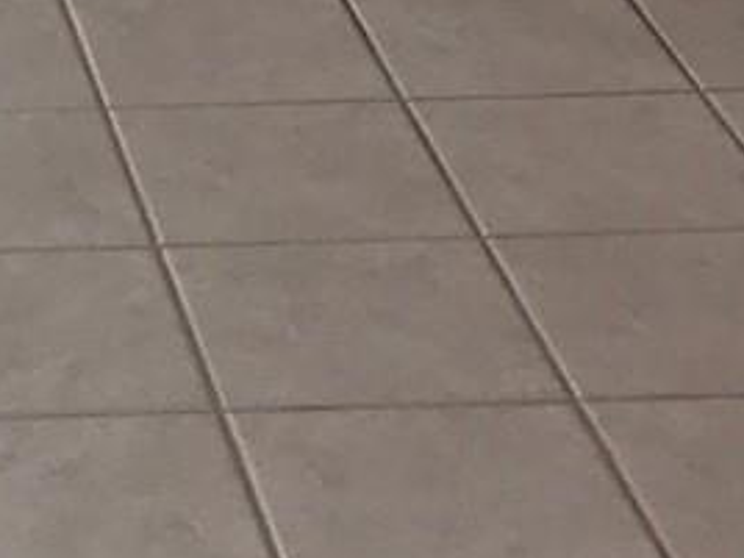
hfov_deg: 11.3
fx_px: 3589
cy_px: -941
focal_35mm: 167
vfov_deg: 8.0
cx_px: -389
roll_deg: +1.3
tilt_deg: -7.8
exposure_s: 1/175
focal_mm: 3.99
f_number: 1.8
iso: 20
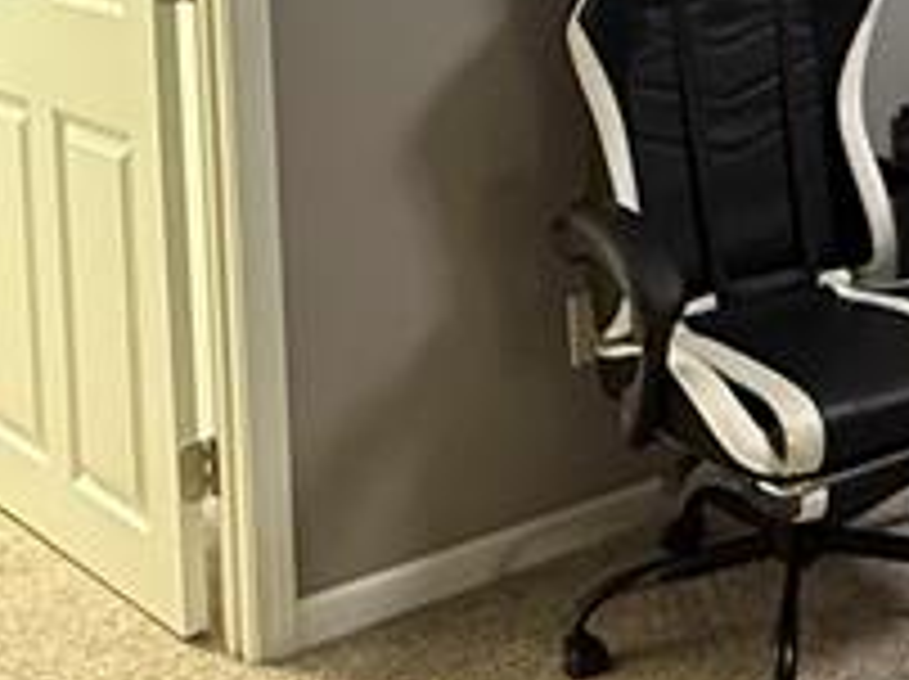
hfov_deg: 24.3
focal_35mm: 71
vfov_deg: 19.2
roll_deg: +1.3
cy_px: -194
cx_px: 1148
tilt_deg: -3.0
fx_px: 1862
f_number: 2.2
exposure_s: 1/60
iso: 640
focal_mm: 2.22
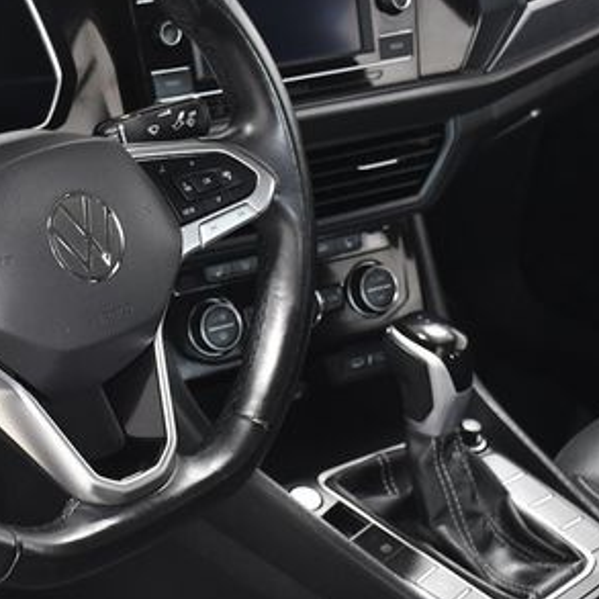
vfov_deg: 19.5
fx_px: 1742
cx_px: 86
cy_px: 248
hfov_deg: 19.2
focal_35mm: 89
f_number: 5.6
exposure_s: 1/100
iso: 2000
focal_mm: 32
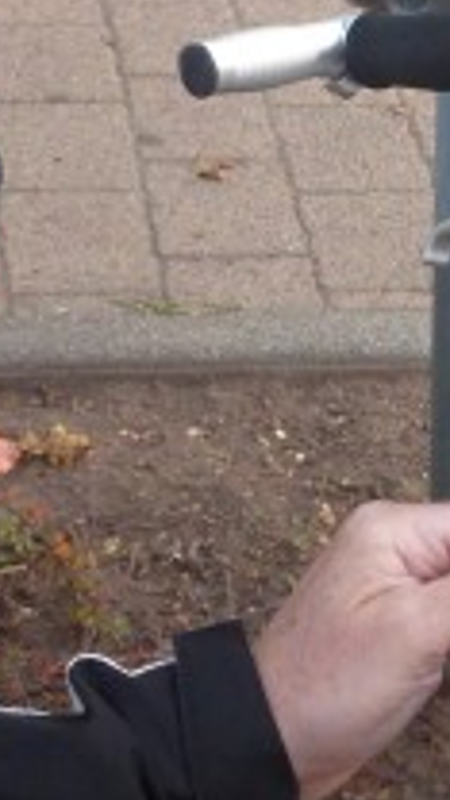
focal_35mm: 151
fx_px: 3203
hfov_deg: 8.0
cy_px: 327
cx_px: 485
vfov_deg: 14.2
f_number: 3.8
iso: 250
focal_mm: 7.9
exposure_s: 1/60
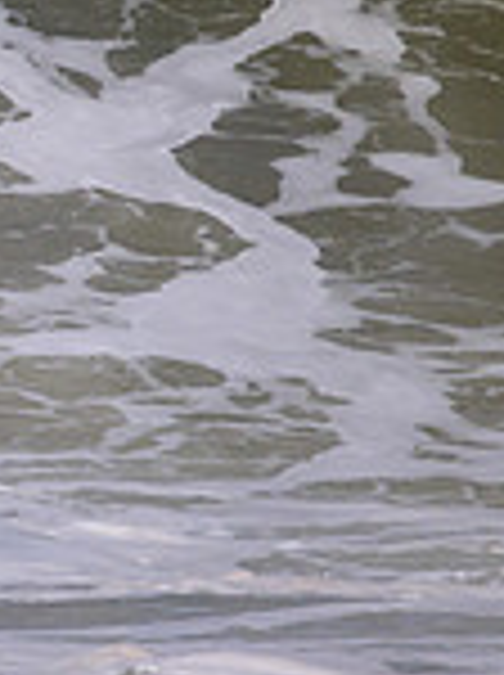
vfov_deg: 0.7
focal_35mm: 2977
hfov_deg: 0.5
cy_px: 74
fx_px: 57958
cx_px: -729
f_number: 11
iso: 720
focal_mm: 800
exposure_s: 1/2000
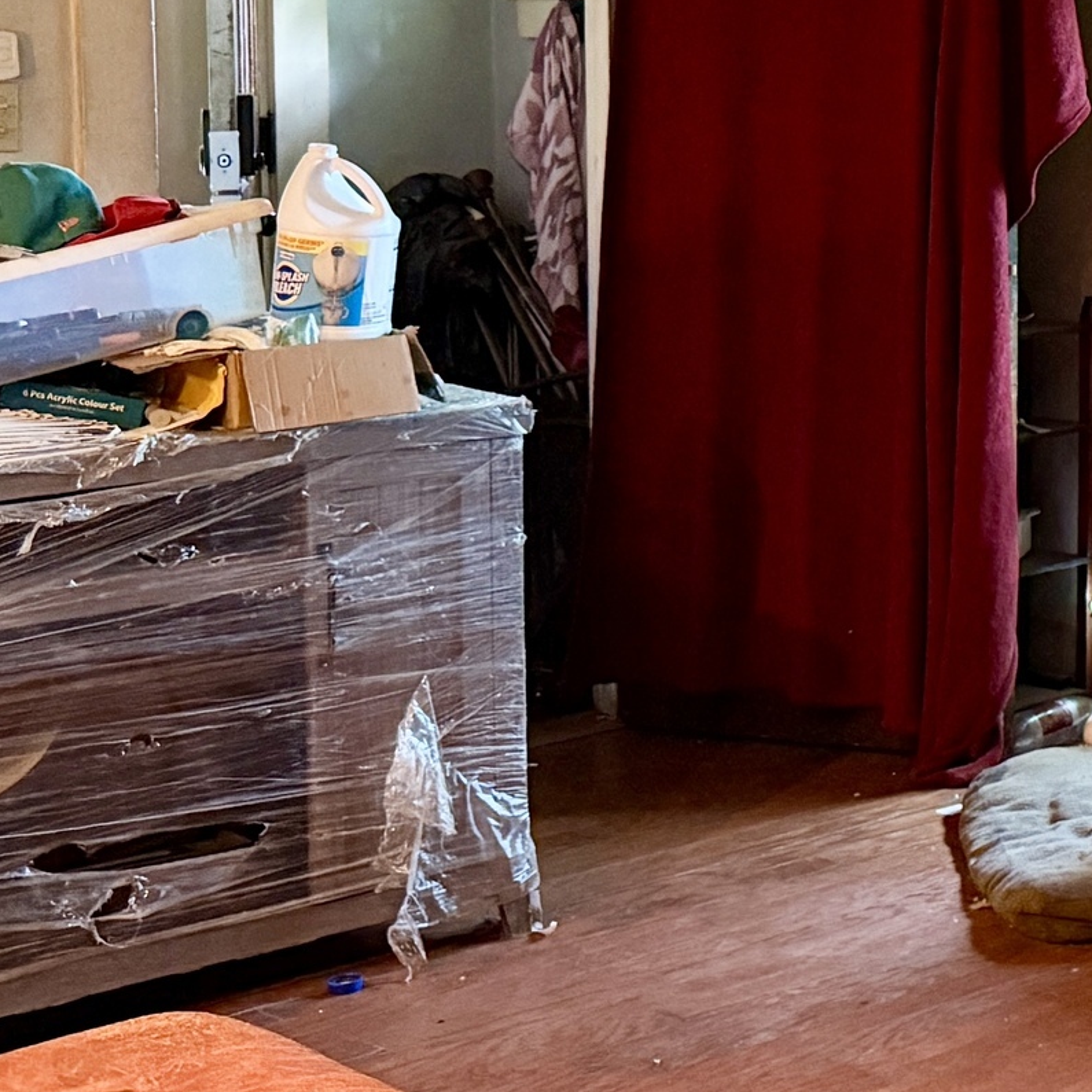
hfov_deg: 17.6
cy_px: 51
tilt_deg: -1.5
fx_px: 2927
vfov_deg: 20.6
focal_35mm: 82
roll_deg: -0.2
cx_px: 1885
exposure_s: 1/30
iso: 800
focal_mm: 6.76
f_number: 1.78
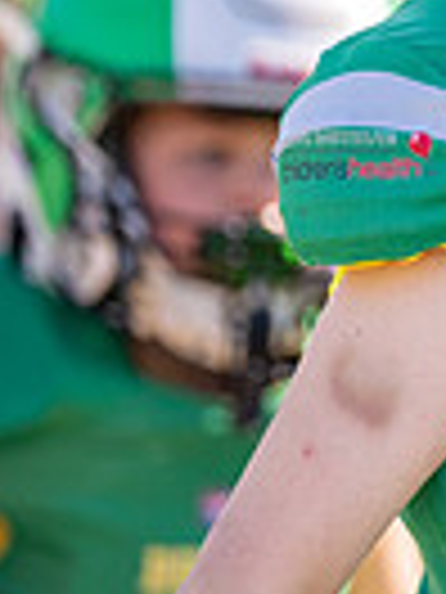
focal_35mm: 685
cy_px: 190
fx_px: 11768
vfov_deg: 2.9
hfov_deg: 2.2
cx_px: 1062
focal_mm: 145
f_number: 2.8
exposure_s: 1/3200
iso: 320
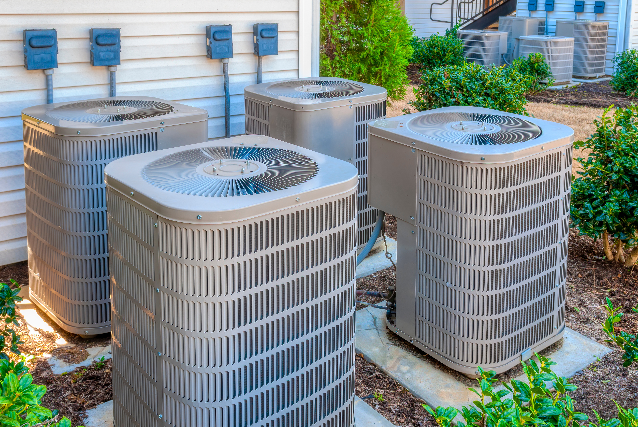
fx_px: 612
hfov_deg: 55.0
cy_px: 214
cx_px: 319
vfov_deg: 38.5
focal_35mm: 34
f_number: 10
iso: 100
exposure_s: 1/8
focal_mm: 23
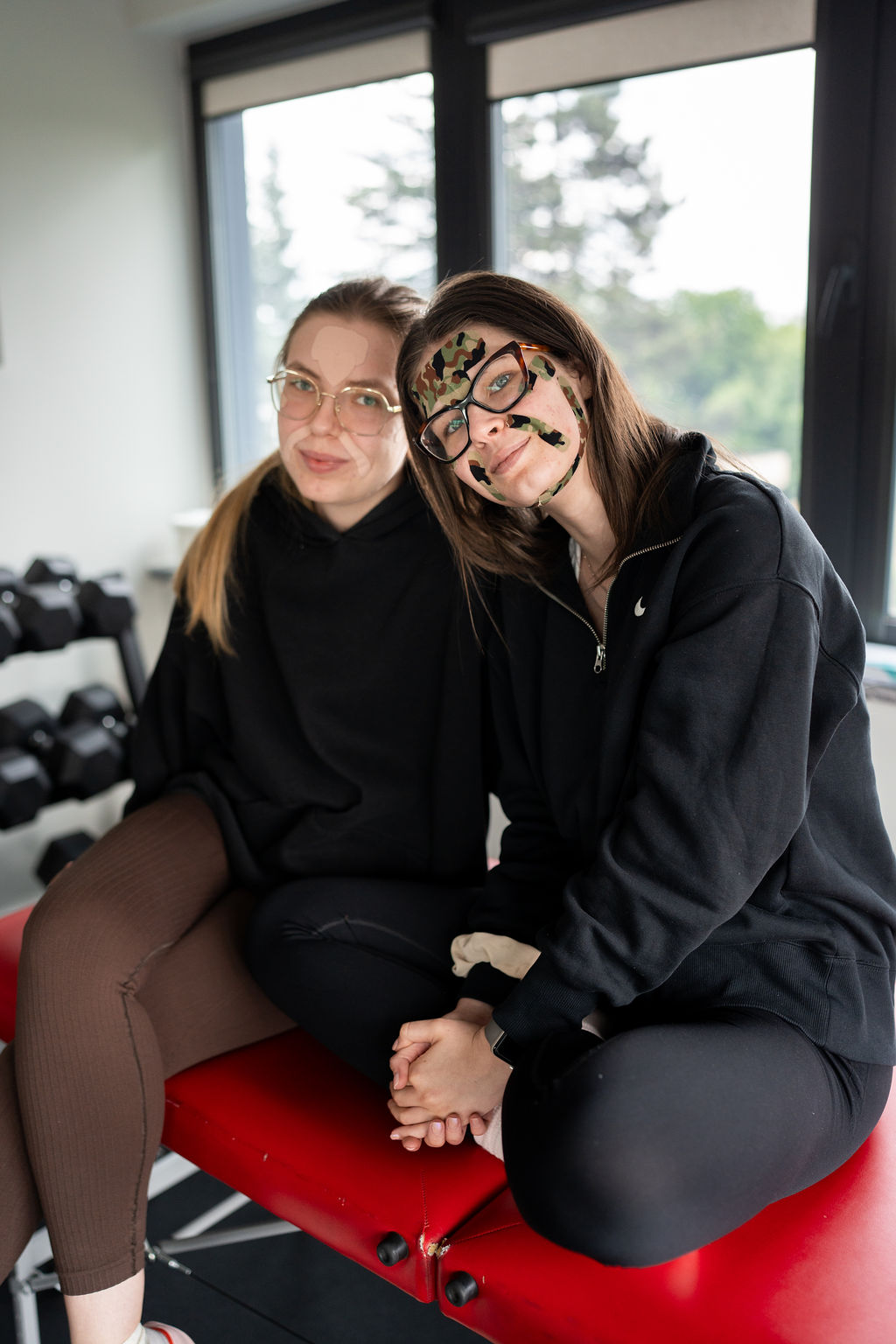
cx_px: 448
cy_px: 672
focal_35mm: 35
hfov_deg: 37.9
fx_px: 1307
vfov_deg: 54.4
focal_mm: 35
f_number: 2
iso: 800
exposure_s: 1/320
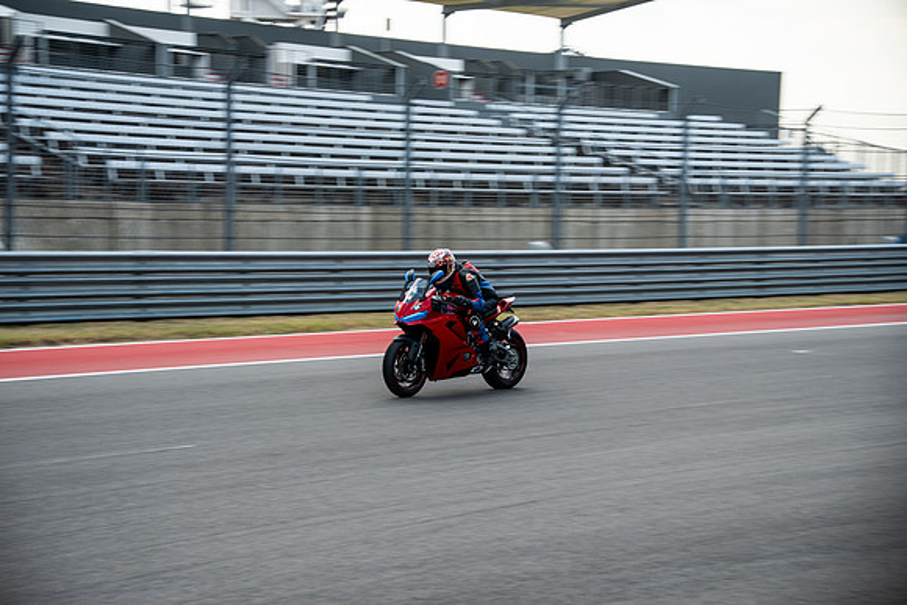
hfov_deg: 24.5
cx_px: 454
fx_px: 2092
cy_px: 302
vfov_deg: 16.5
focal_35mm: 83
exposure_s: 1/320
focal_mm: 55
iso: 160
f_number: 3.6
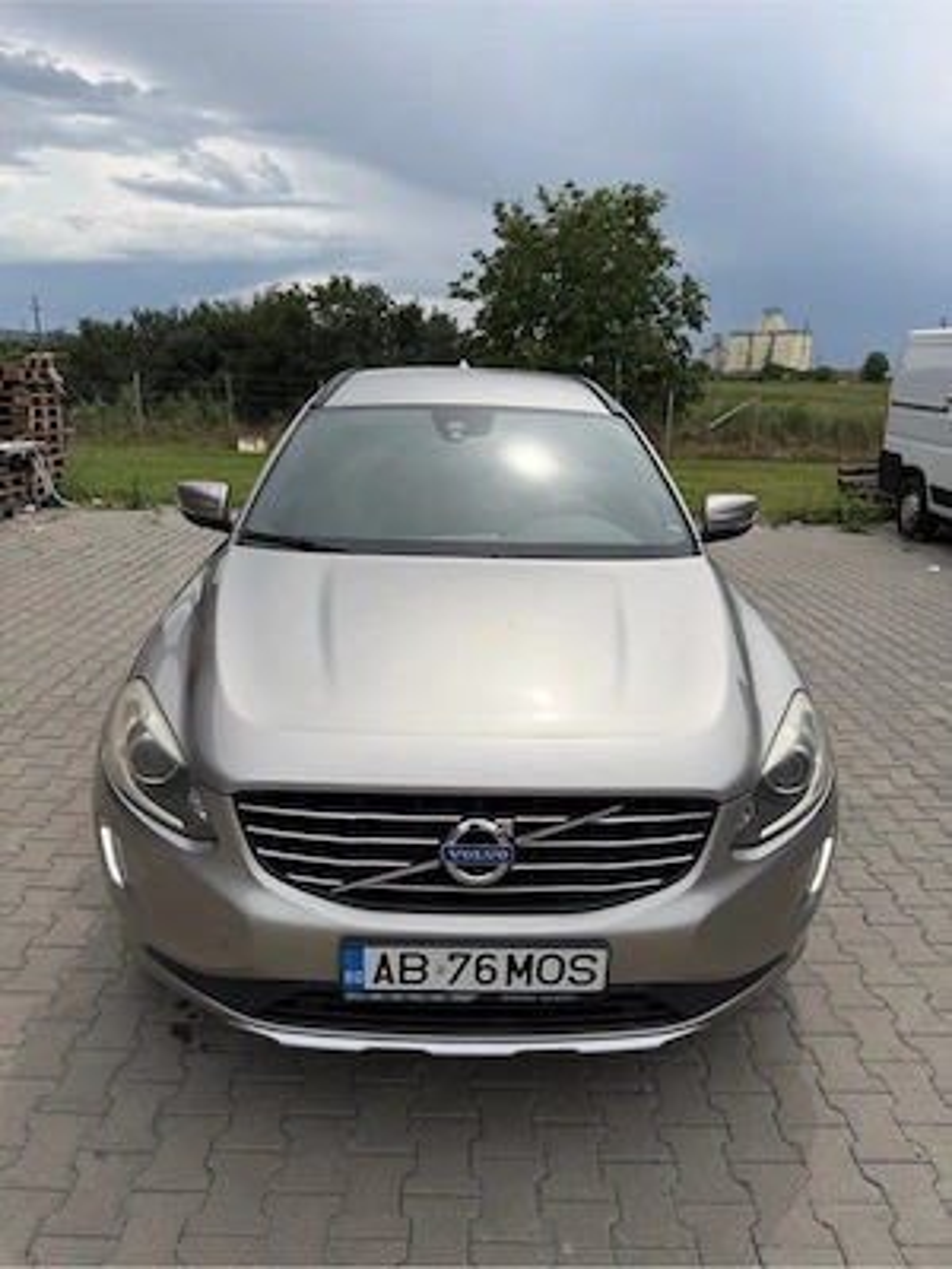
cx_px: 476
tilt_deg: -16.2
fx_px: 880
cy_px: 634
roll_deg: -2.4
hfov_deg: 56.8
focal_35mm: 24
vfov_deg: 71.6
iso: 80
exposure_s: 1/7353
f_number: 1.78
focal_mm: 6.76
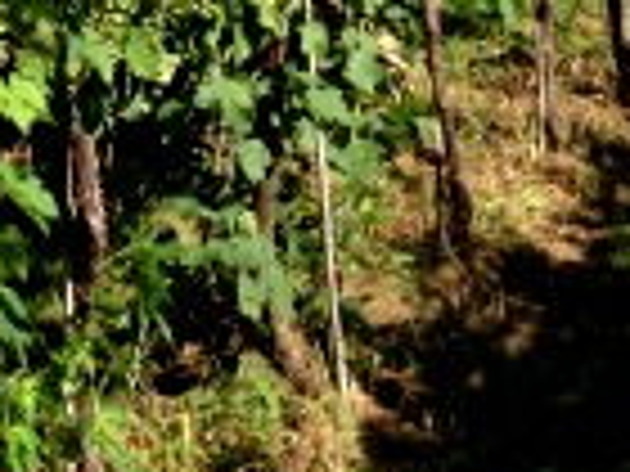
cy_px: -463
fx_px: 2566
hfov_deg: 13.8
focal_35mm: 141
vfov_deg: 9.8
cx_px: 36
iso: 50
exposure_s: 1/968
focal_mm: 4.13
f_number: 2.4
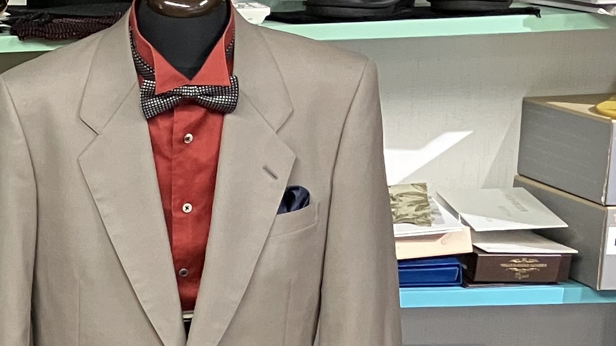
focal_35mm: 111
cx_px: -410
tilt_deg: -14.6
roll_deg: +1.2
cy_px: 388
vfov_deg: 10.8
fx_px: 1813
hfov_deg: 16.8
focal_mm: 3.99
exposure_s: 1/50
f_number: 1.8
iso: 250
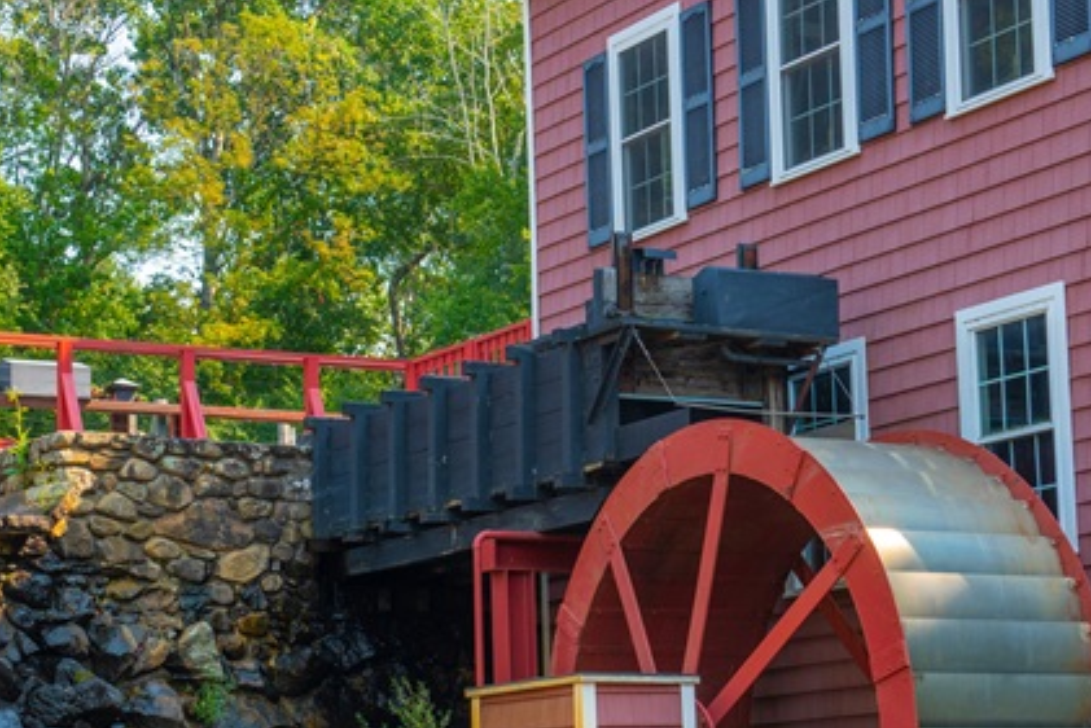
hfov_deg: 21.5
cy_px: 558
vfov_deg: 14.3
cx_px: 562
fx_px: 2880
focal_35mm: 95
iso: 100
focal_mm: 50
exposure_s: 1/100
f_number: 6.3
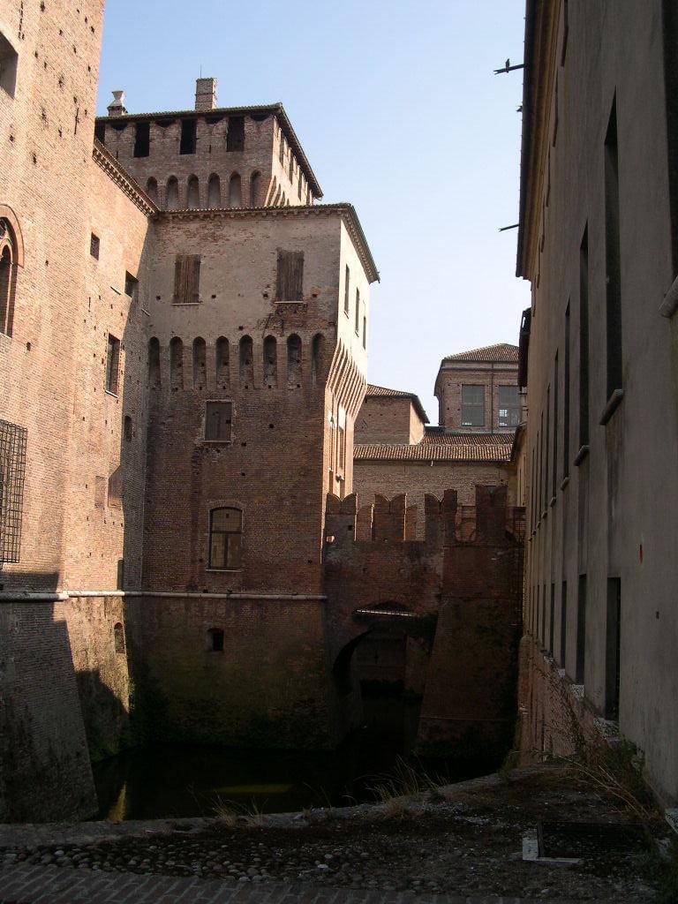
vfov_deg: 49.0
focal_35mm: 38
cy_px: 452
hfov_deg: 37.7
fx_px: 992
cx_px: 339
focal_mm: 8
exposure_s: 1/120
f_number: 7.6
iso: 100
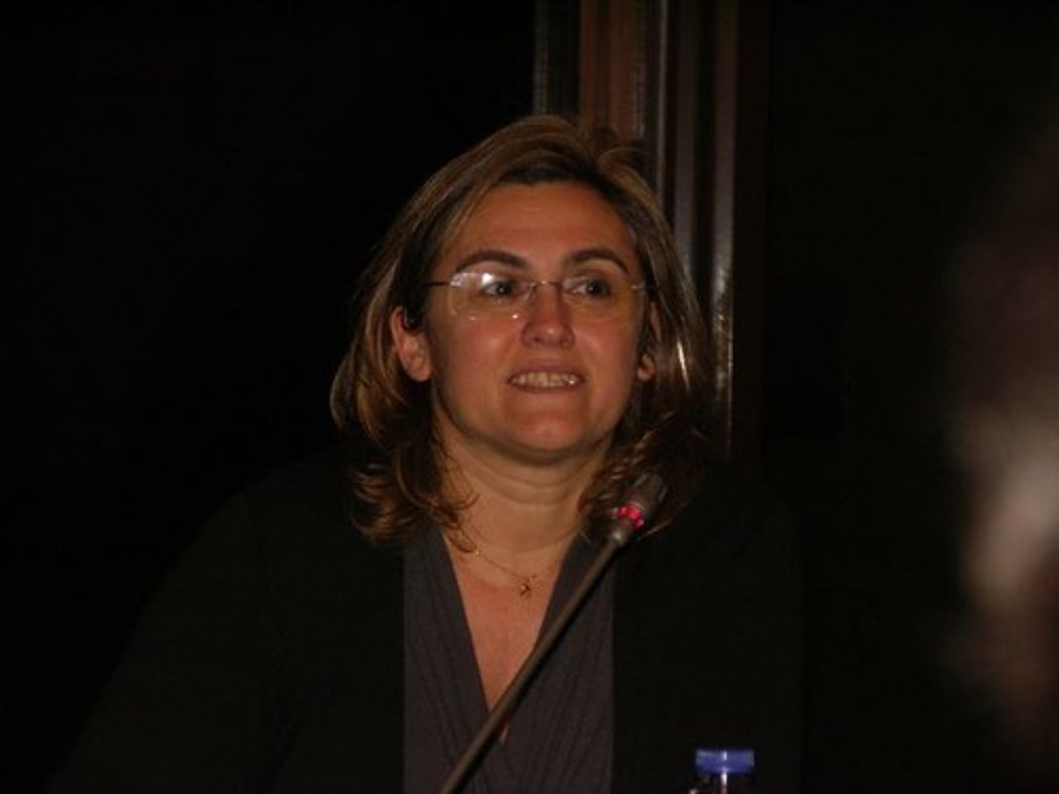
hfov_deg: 10.6
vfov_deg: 8.0
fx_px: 5690
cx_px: 530
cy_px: 397
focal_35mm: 186
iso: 200
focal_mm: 48
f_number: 3.5
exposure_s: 1/200
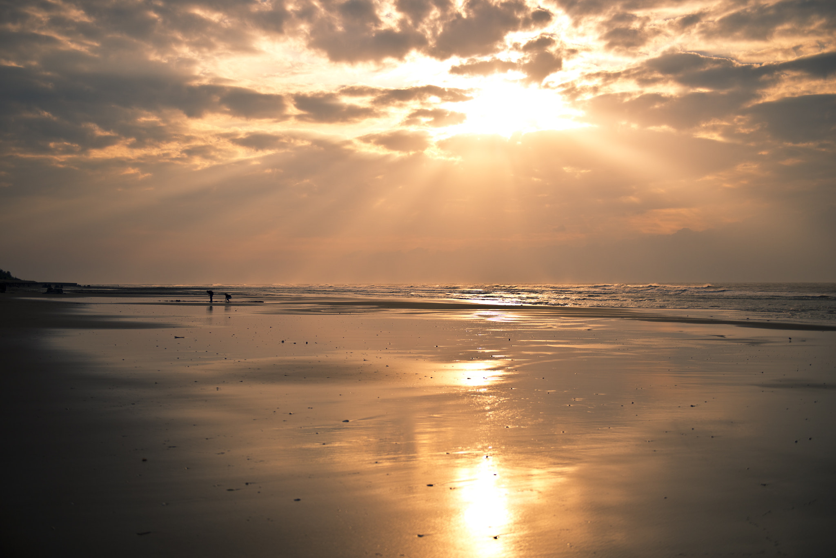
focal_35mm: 42
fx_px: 976
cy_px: 279
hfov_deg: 46.4
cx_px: 418
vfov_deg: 31.9
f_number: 2.8
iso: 100
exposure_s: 1/4000
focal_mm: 42
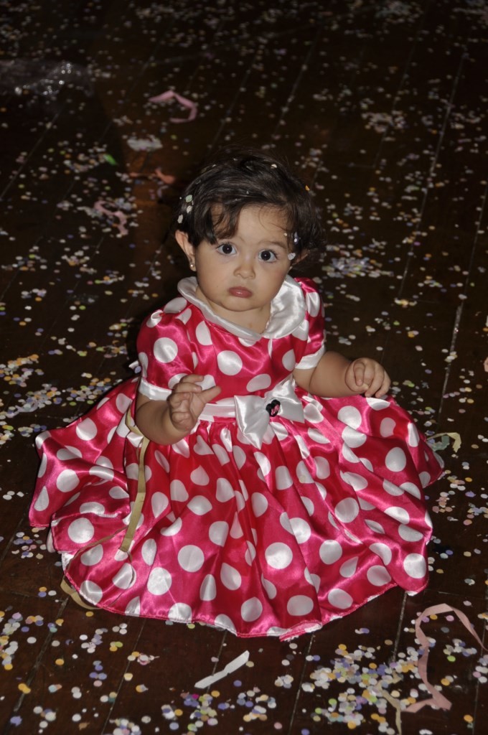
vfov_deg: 22.6
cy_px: 368
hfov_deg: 15.1
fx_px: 1835
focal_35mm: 90
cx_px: 244
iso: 200
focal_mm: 60
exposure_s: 1/60
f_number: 4.8
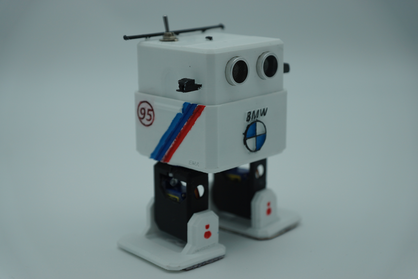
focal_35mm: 75
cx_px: 209
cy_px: 140
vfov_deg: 18.2
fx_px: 871
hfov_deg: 27.0
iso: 200
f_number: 2.8
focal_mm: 50
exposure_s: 1/1000
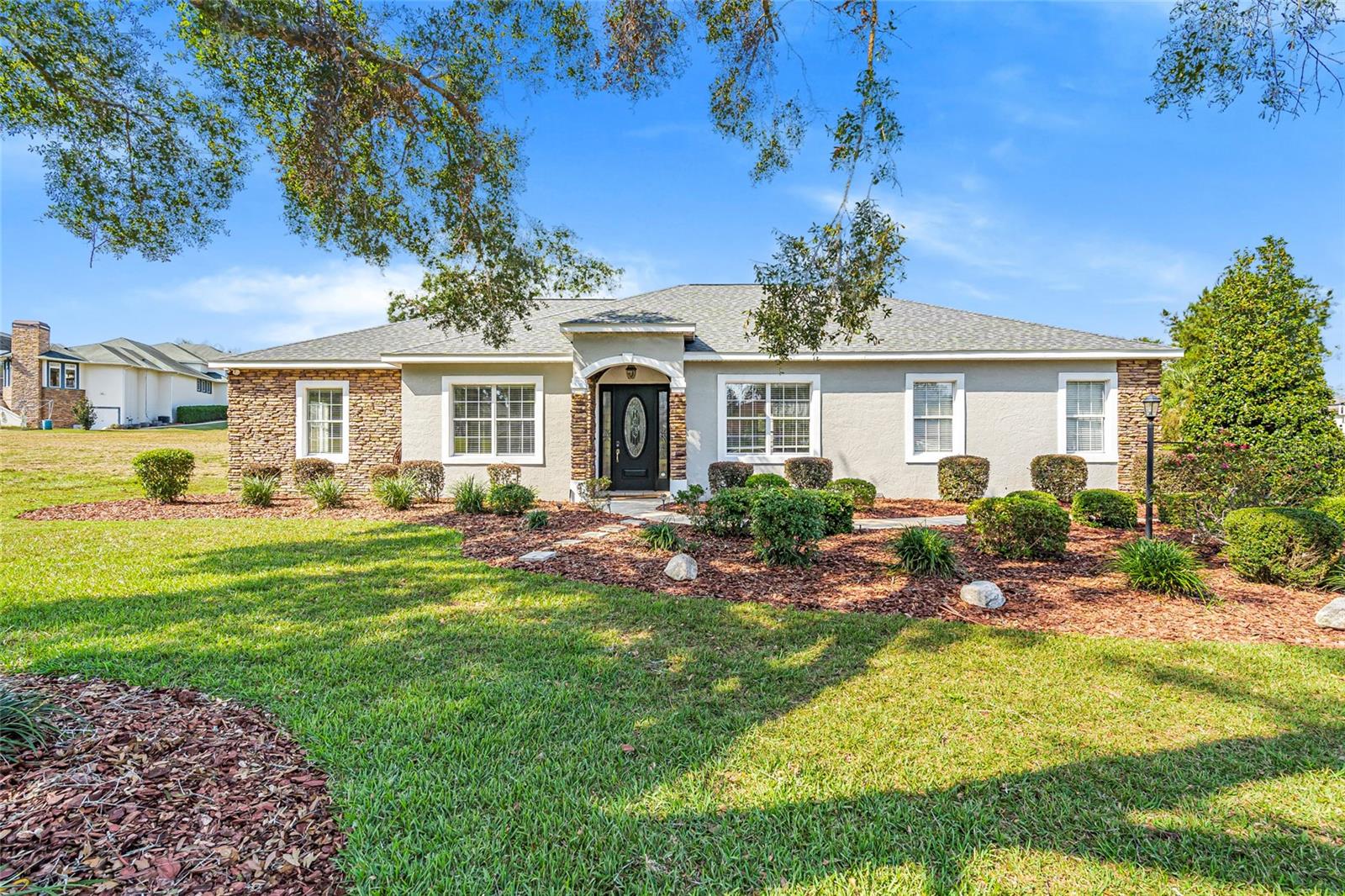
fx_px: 598
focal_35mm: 16
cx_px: 672
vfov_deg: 73.7
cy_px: 448
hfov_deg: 96.7
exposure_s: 1/160
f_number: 8
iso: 400
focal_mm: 16
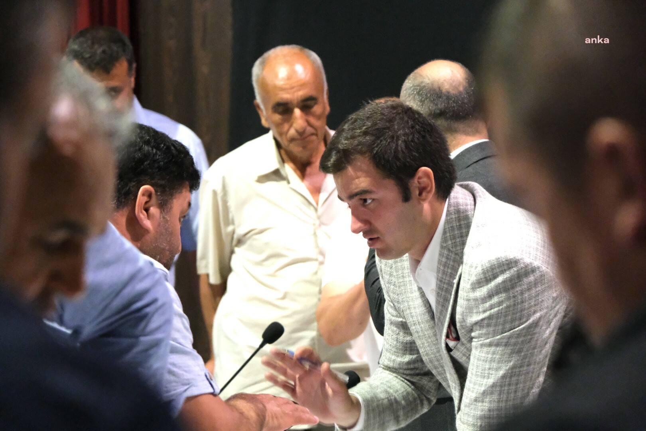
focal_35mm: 120
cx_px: 323
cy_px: 216
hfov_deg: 17.1
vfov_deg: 11.4
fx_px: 2153
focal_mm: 80
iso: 12800
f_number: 4
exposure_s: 1/60
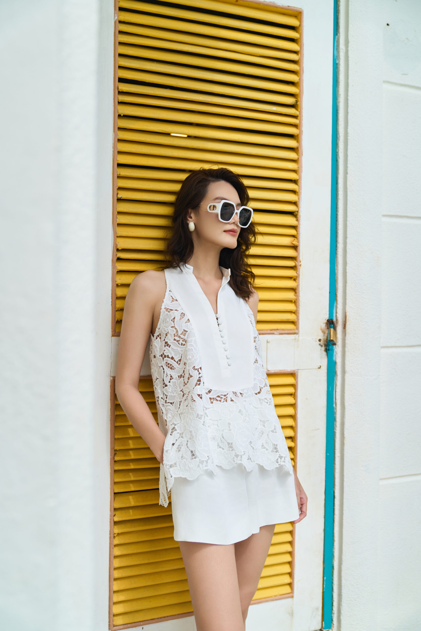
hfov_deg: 38.9
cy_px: 316
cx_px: 210
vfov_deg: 55.8
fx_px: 596
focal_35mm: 34
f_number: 2.8
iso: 200
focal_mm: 34
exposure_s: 1/320
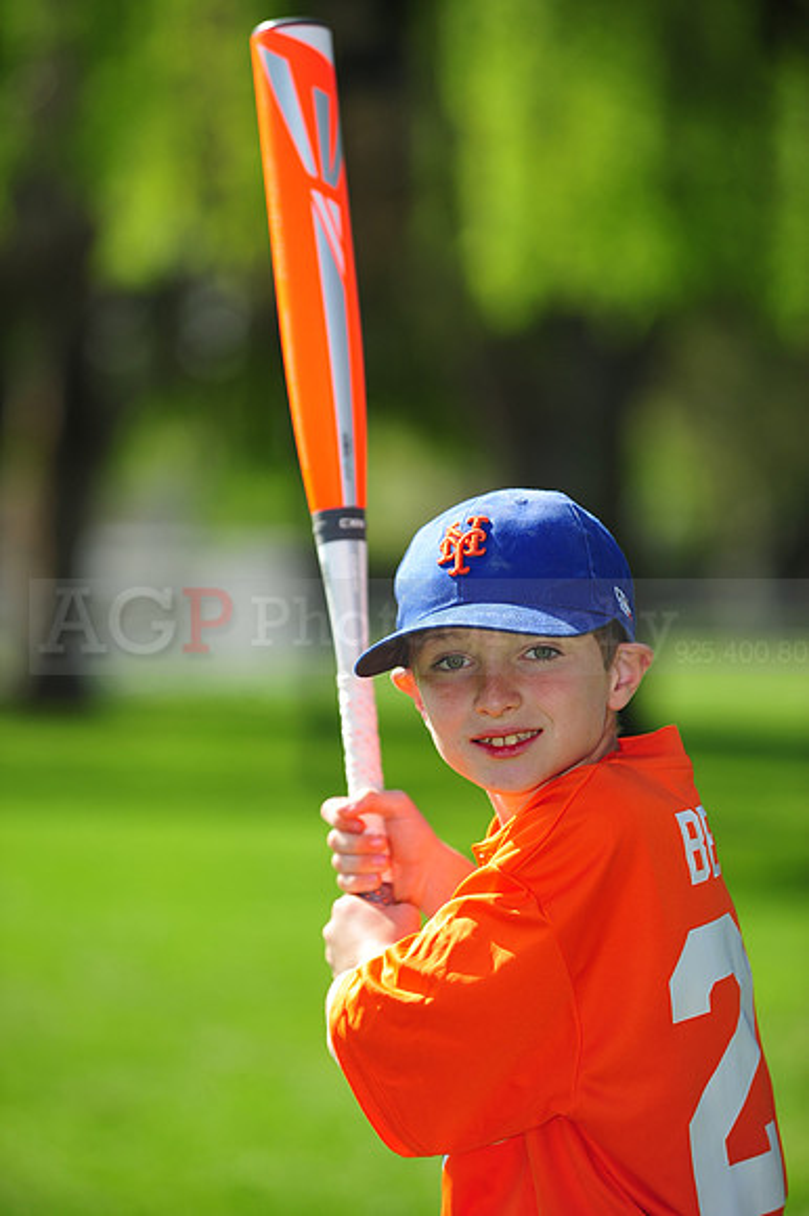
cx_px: 404
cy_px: 608
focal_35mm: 200
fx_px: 6749
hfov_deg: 6.9
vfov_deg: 10.3
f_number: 4.5
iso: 200
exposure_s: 1/800
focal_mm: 200
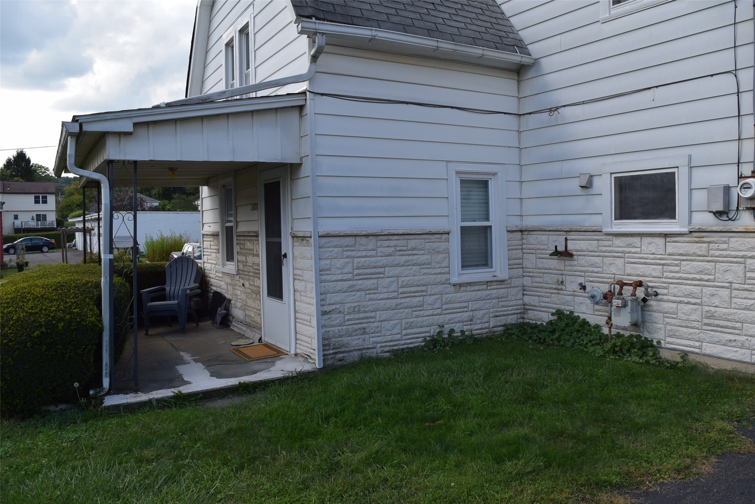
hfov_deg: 67.4
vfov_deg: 48.0
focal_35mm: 27
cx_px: 378
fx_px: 567
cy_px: 252
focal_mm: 18
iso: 220
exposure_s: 1/250
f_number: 8
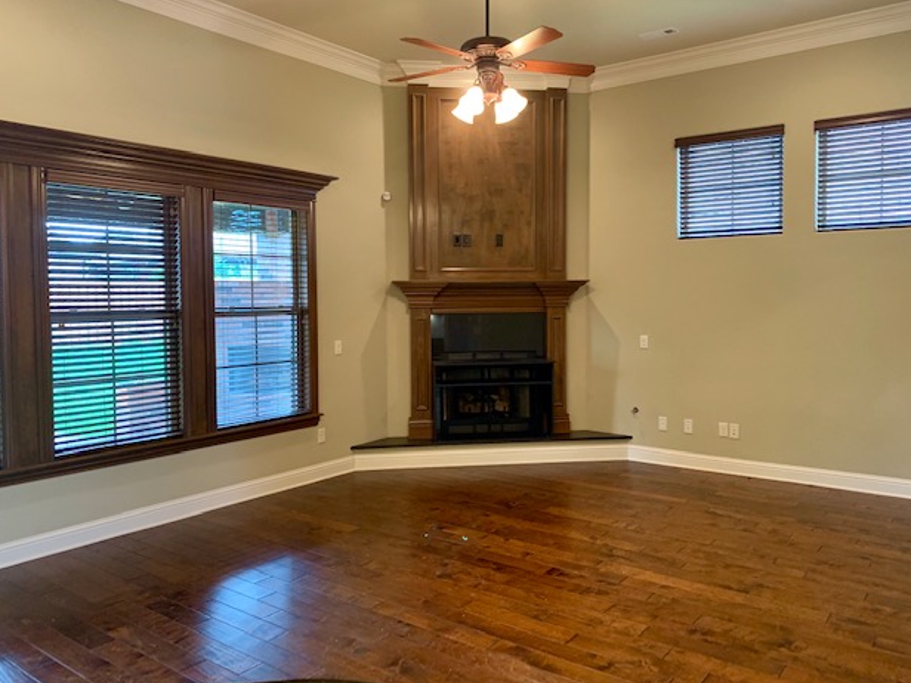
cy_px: 333
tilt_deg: -1.7
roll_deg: -0.1
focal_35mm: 27
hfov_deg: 65.3
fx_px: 711
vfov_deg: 51.3
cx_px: 467
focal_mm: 4.25
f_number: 1.8
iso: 250
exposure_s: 1/40
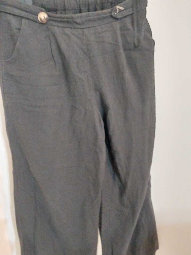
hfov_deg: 53.1
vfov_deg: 67.3
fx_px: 191
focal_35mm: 26
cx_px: 96
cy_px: 128
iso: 1600
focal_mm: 4
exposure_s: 1/17
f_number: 1.8
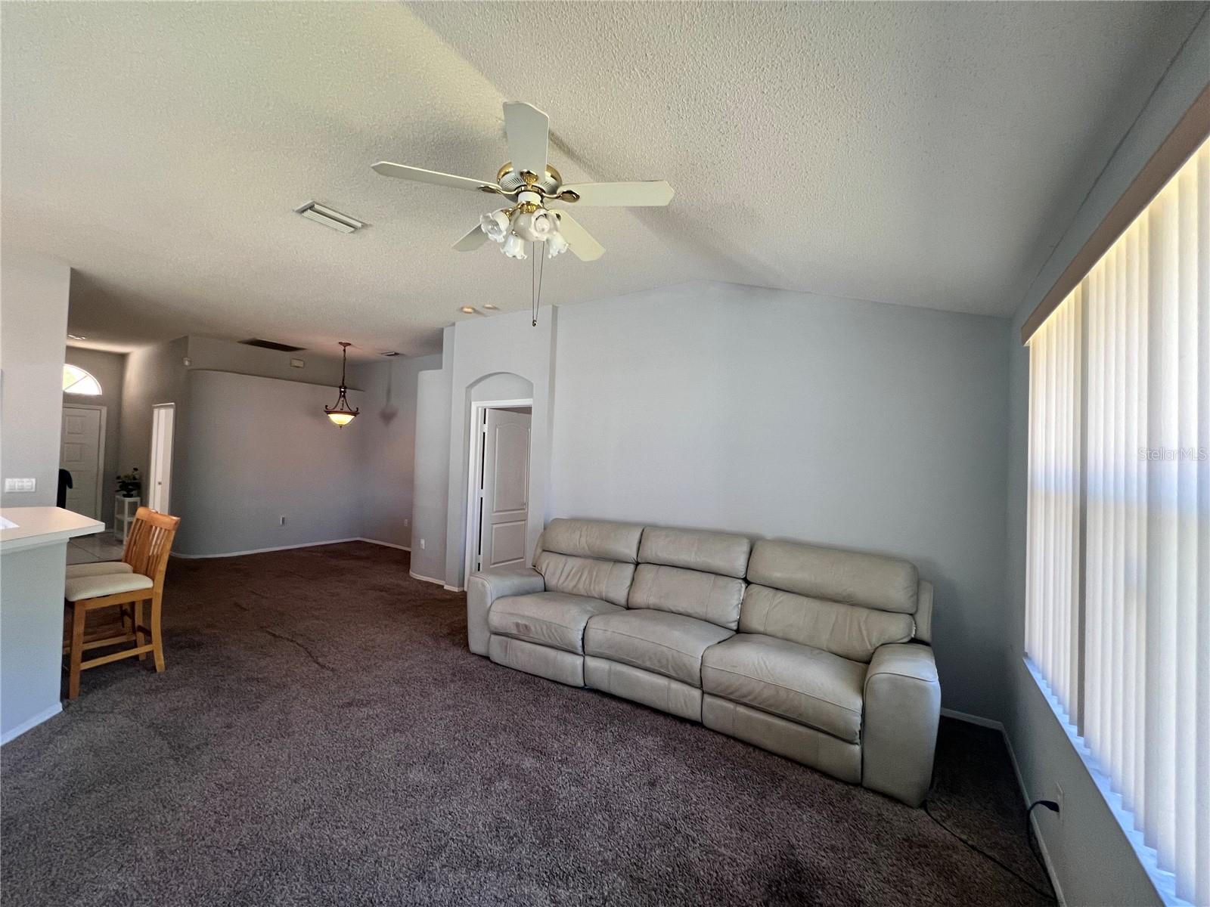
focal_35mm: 13
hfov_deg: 106.2
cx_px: 605
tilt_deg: +0.5
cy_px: 454
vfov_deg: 89.9
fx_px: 454
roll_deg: -2.2
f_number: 1.8
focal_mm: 1.57
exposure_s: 1/99
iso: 160
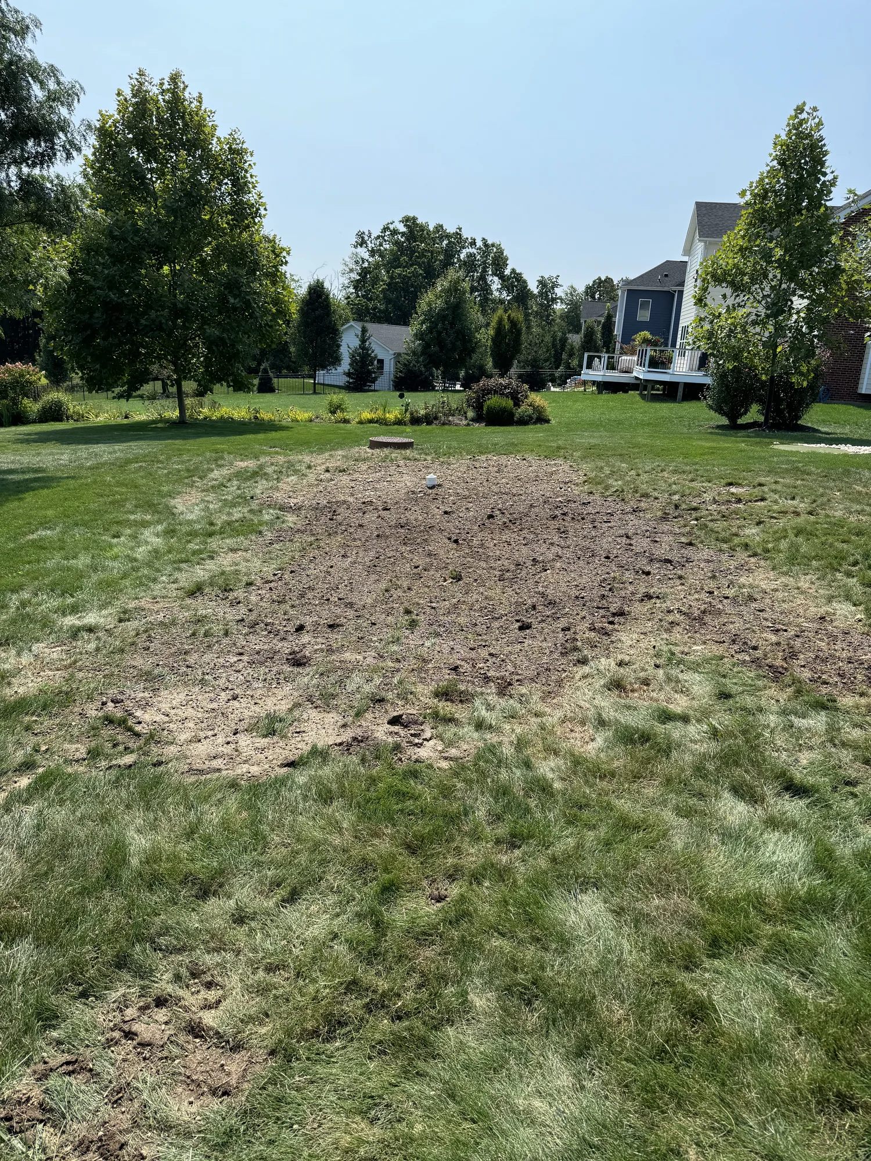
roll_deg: -2.8
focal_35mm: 24
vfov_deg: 71.6
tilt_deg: -16.0
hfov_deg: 56.8
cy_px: 580
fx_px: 805
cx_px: 436
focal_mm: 6.8
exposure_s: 1/3096
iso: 80
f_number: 1.8
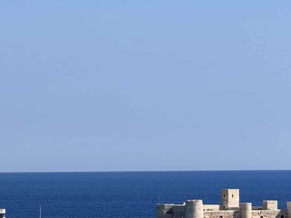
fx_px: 2353
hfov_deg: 7.1
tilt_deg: -1.0
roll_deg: +0.7
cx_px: 208
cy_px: 214
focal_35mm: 280
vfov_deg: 5.3
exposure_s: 1/2525
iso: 50
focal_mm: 15.66
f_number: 2.8
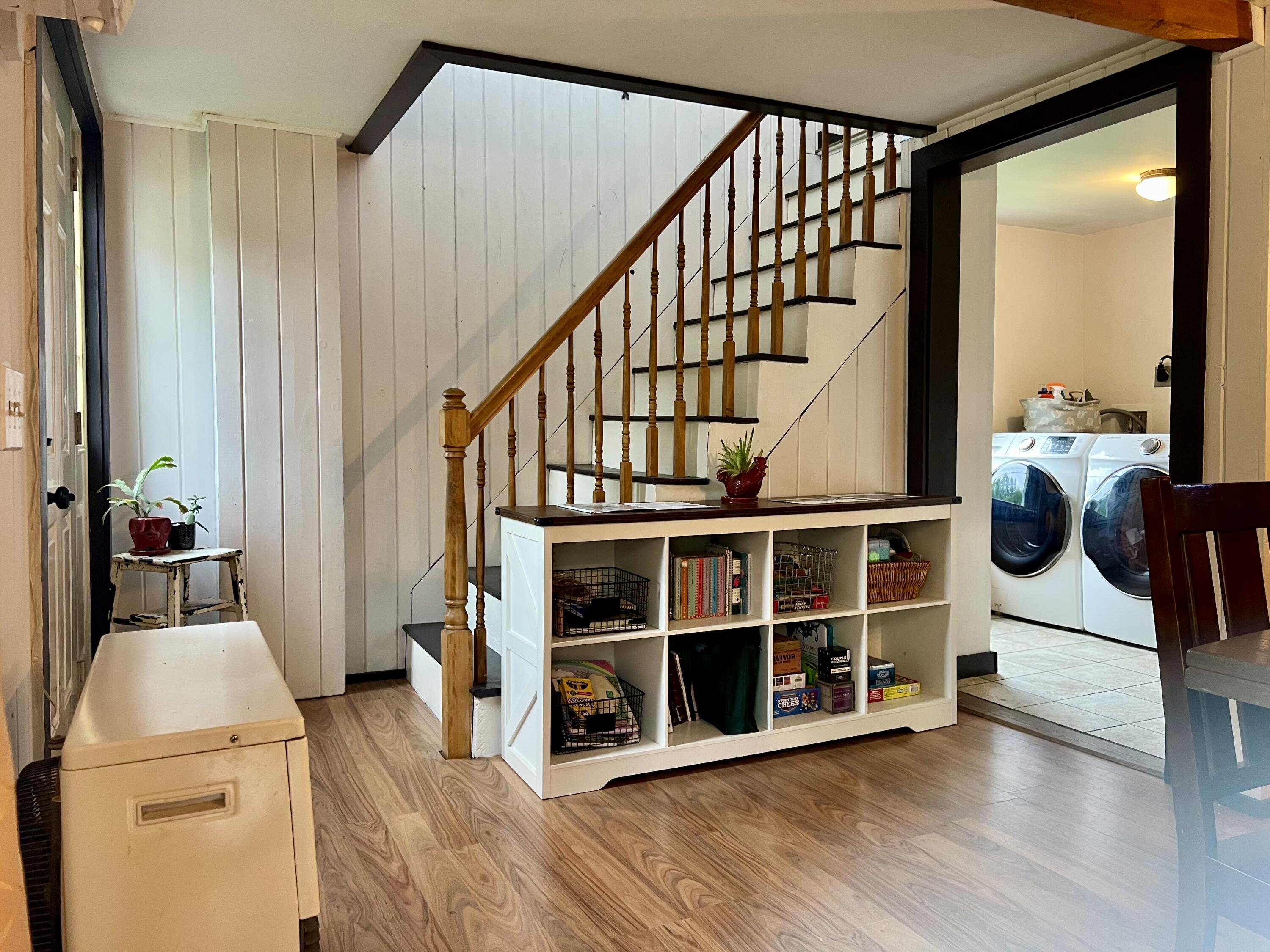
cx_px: 635
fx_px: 954
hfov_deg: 67.3
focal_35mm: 26
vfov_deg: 53.1
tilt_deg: -2.7
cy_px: 476
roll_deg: +0.4
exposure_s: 1/60
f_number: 1.5
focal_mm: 5.7
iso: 125
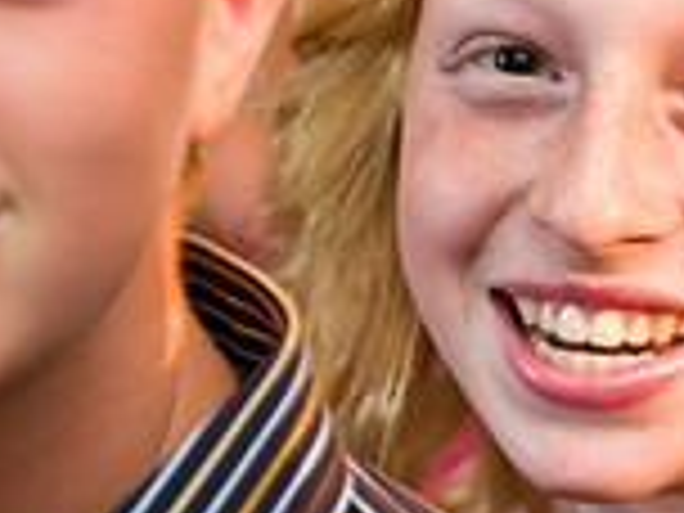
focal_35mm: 257
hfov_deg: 7.7
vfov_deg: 5.8
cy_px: 148
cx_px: 540
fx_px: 5078
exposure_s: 1/125
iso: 1600
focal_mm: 70
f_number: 3.2
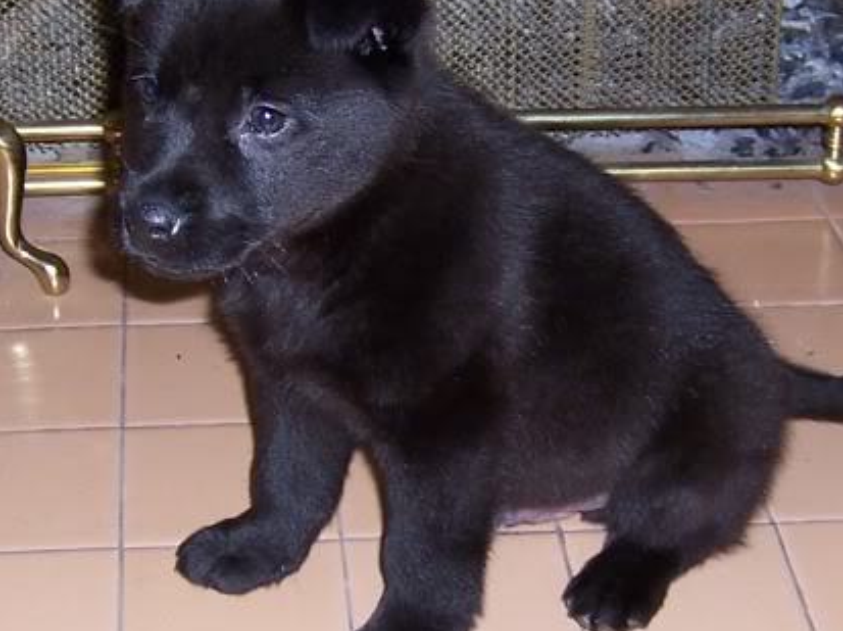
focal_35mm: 64
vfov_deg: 22.9
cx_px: 388
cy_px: 276
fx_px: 1557
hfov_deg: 30.3
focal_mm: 5.5
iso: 80
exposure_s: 1/60
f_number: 2.8
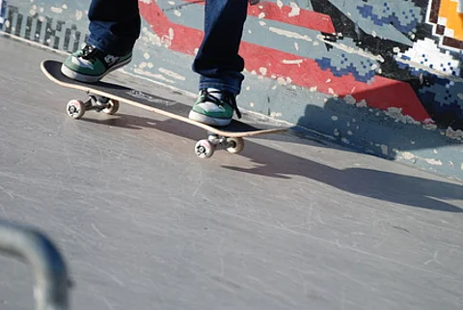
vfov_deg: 4.8
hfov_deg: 7.2
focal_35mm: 285
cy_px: 155
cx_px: 232
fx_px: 3669
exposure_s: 1/800
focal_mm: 190
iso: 100
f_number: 3.5
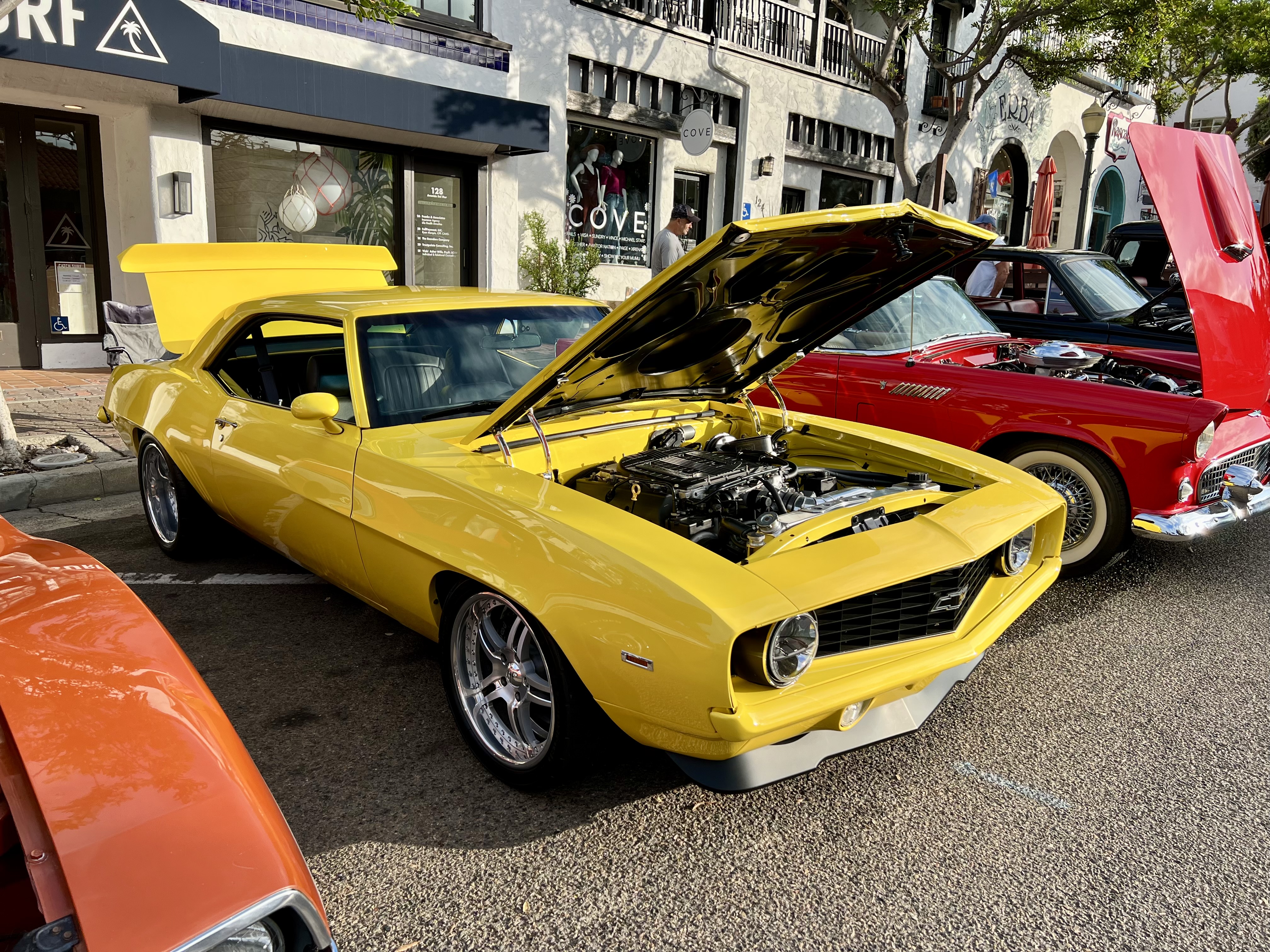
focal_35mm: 26
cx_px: 635
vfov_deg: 53.1
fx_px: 954
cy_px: 476
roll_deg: -1.9
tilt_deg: -7.5
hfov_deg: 67.3
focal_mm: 5.7
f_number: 1.5
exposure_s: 1/1808
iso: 50
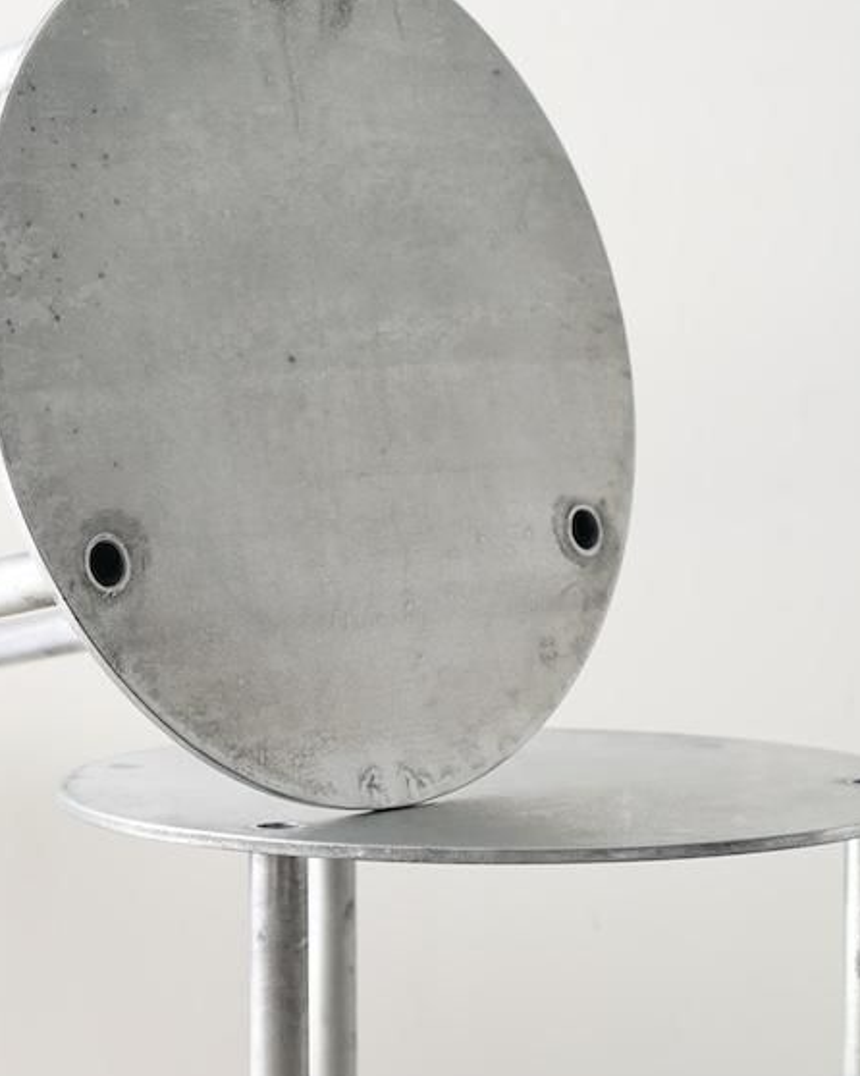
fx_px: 3533
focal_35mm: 111
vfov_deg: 17.3
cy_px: 426
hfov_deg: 13.8
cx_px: 253
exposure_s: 1/60
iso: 640
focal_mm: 55
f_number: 5
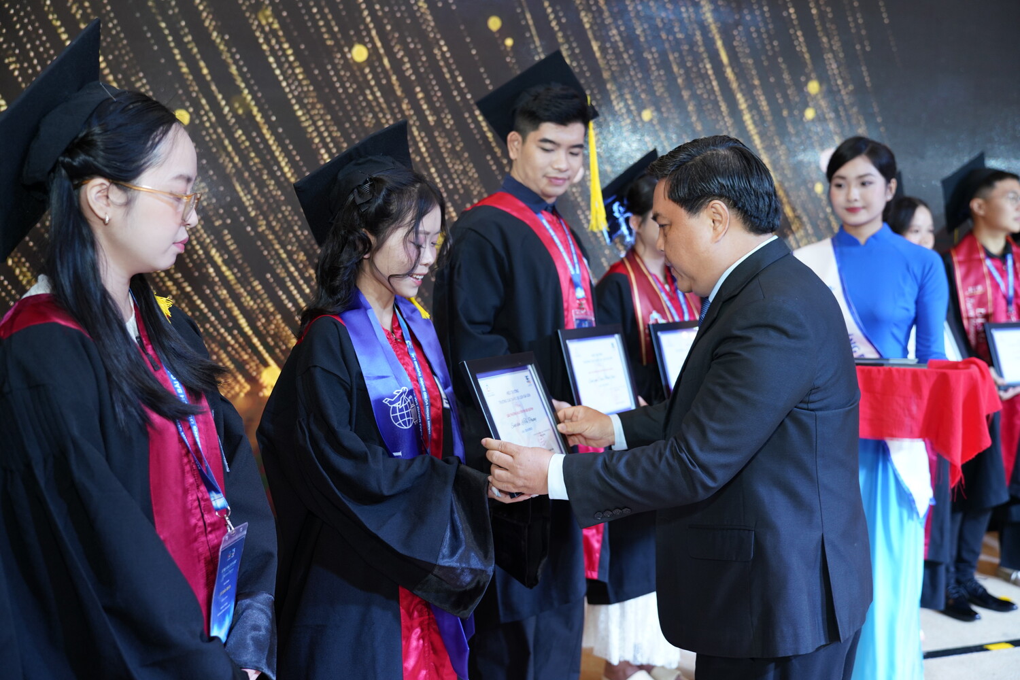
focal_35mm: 35
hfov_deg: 54.4
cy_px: 340
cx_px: 510
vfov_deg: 37.9
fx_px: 992
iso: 800
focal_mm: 35
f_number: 3.2
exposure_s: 1/160
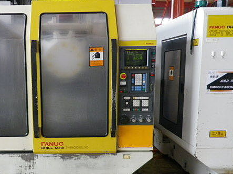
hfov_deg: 50.1
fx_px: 242
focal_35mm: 36
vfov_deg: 39.6
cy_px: 98
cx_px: 72
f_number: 3.5
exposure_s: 1/50
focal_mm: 4.5
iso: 250
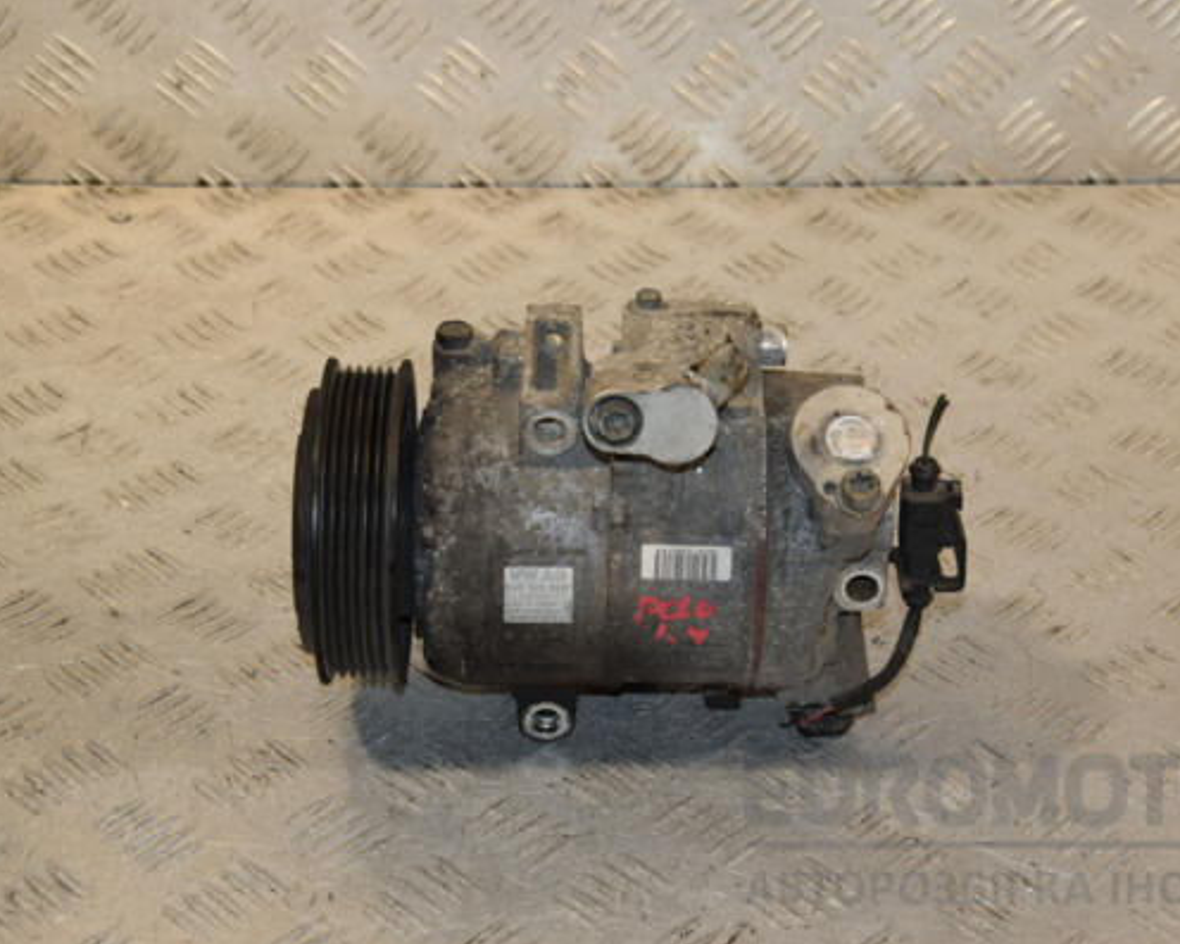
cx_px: 699
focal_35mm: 77
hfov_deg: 24.8
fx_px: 2675
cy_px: 473
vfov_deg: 20.0
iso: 800
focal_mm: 45
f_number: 7.1
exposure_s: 1/200
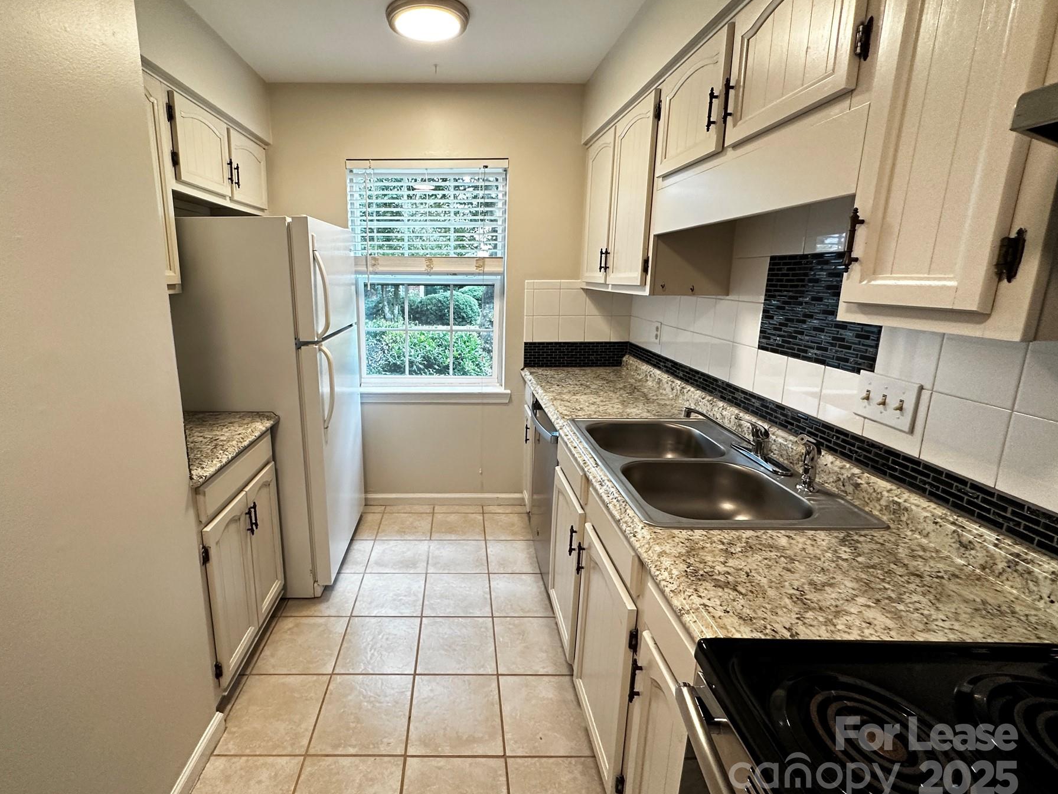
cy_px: 373
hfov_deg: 93.9
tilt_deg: -12.2
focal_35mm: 16
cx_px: 458
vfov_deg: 78.0
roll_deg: -0.3
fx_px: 489
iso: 250
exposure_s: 1/120
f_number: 2.2
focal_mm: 2.22
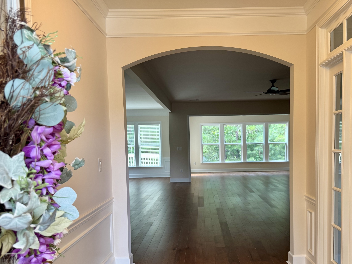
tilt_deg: -3.7
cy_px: 162
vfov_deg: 46.5
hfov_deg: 59.7
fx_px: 305
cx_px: 201
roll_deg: +0.8
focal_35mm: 30
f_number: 1.78
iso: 160
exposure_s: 1/120
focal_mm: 6.76
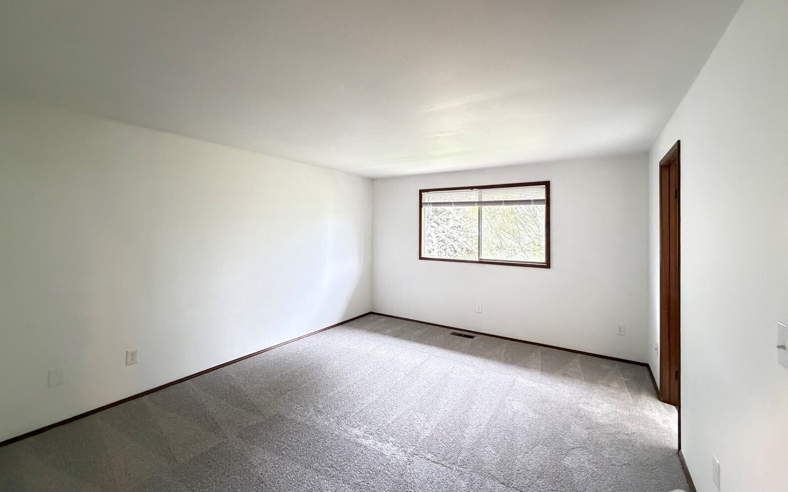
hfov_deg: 101.5
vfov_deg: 74.6
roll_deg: -0.2
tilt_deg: +0.8
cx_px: 396
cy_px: 224
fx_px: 322
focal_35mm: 15
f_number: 2.2
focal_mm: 2.22
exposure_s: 1/60
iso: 1250
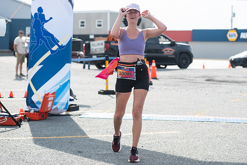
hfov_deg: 22.4
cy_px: 62
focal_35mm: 91
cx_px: 124
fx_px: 624
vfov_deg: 15.0
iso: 250
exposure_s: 1/1600
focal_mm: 70
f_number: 4.5
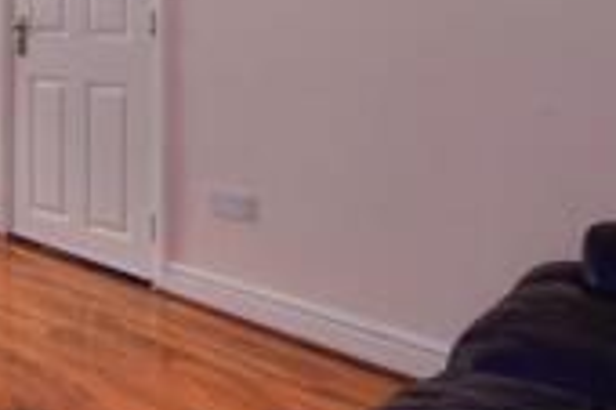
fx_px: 718
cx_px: -54
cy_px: -5
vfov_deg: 29.6
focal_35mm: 42
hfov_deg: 38.7
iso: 400
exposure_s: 1/15
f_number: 6.3
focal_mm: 10
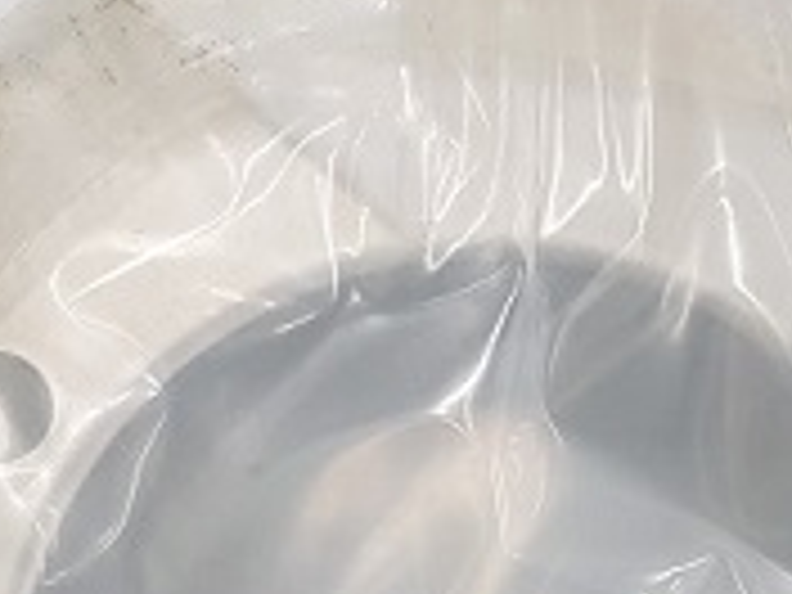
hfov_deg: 25.3
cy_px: 747
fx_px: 1762
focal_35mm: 77
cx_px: 423
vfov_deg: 18.0
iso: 160
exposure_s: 1/60
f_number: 1.7
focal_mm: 4.3
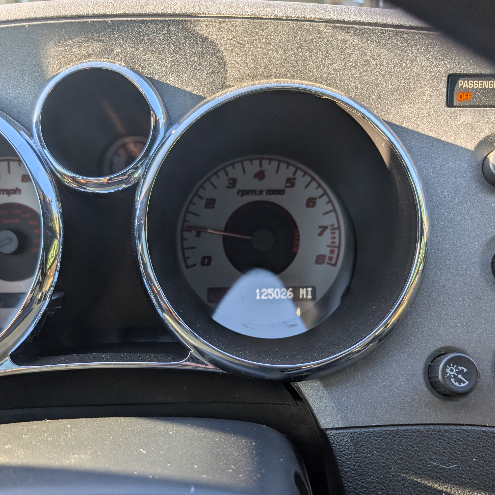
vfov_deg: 54.7
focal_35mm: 29
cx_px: 244
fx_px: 469
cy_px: 320
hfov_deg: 55.6
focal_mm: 6.9
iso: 19
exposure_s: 1/381
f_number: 1.68
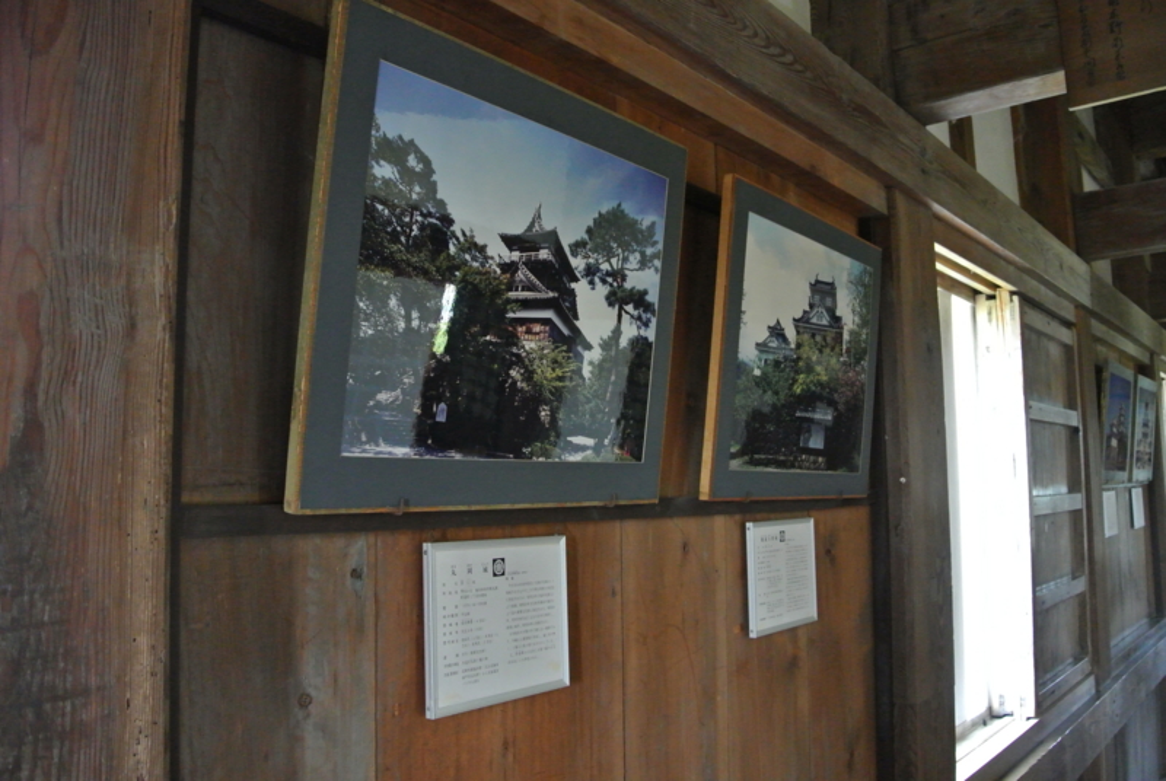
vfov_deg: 45.1
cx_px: 583
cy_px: 390
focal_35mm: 29
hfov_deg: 63.6
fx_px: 941
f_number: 4
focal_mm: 11
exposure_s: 1/50
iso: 1250
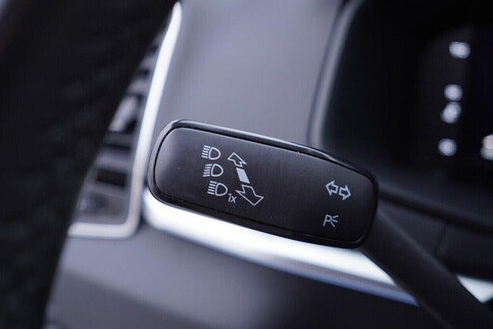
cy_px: 152
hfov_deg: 47.4
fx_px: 561
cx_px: 254
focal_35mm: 41
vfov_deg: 32.6
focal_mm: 24
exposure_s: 1/40
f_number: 2.8
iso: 125
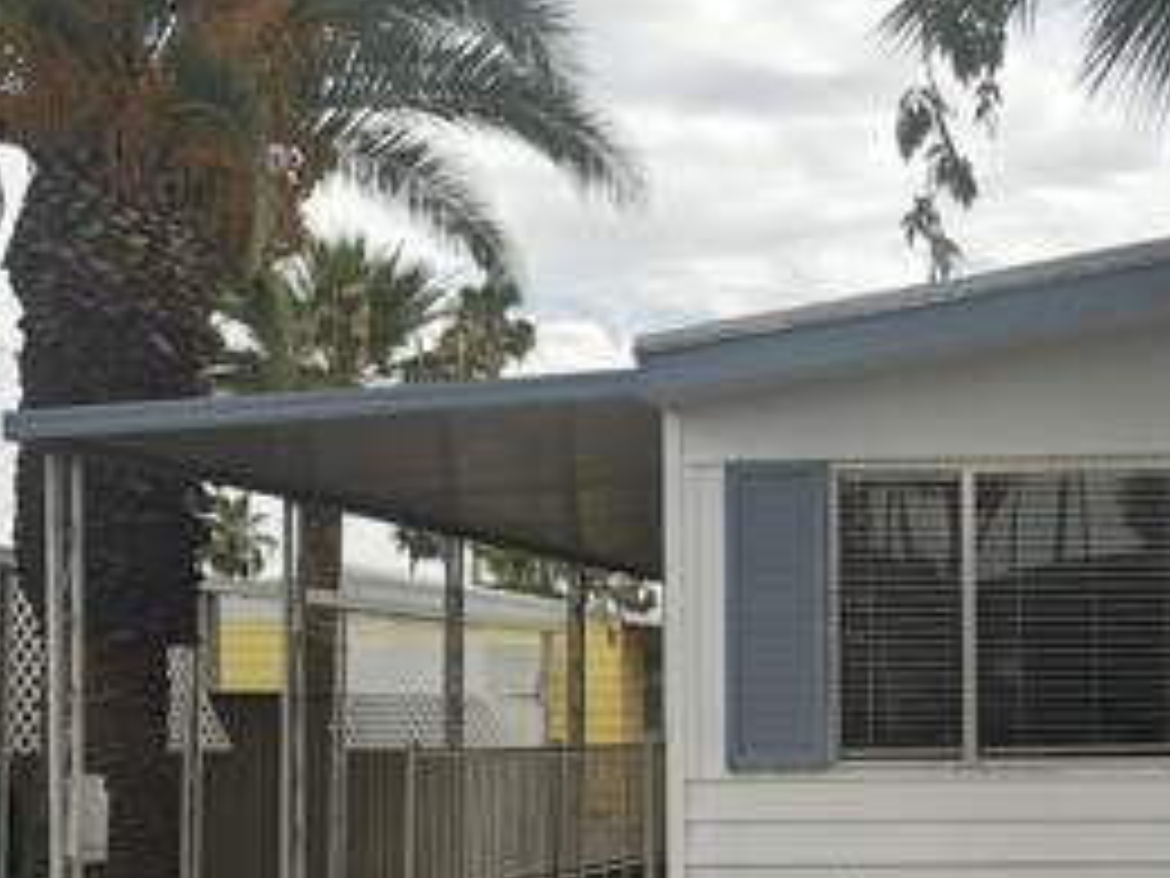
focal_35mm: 77
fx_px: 2603
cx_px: 1152
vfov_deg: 18.9
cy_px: 725
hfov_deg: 24.3
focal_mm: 4.68
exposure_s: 1/520
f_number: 1.7
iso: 100
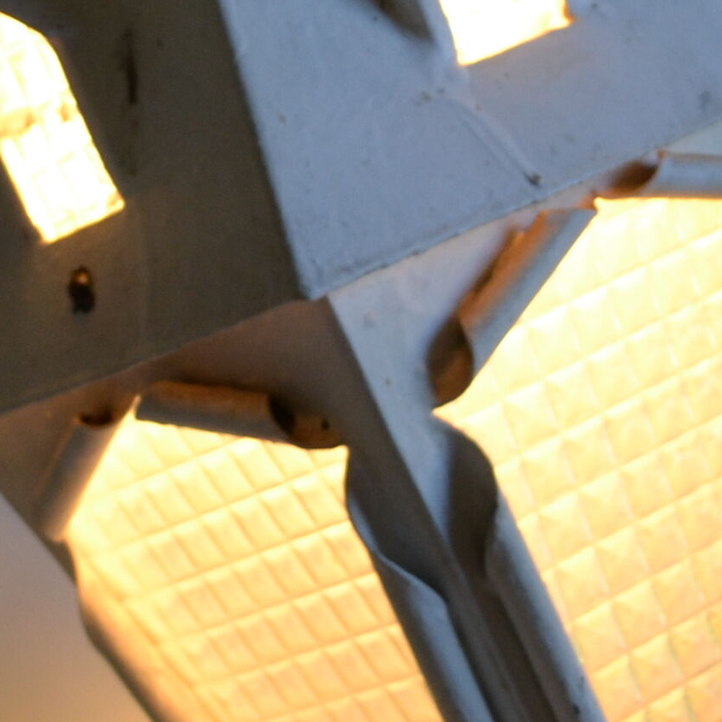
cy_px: 159
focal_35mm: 167
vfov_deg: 10.4
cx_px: 278
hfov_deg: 10.5
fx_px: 3941
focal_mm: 24
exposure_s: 1/80
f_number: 5
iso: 400
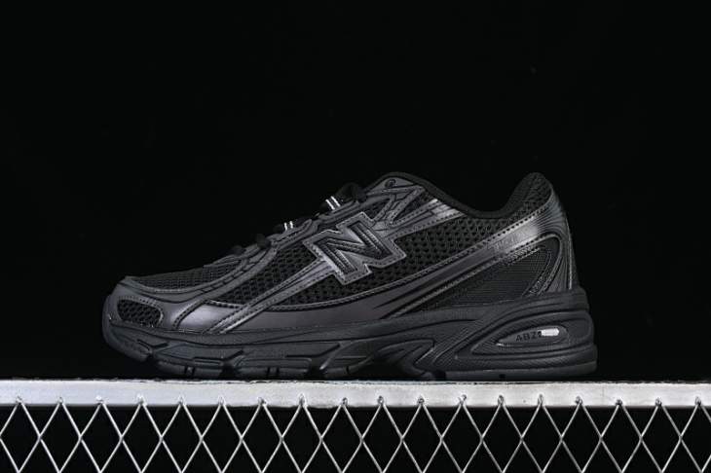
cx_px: 356
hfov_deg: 27.0
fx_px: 1481
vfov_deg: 18.2
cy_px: 236
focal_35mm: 75
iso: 160
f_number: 6.3
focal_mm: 50
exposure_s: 1/50
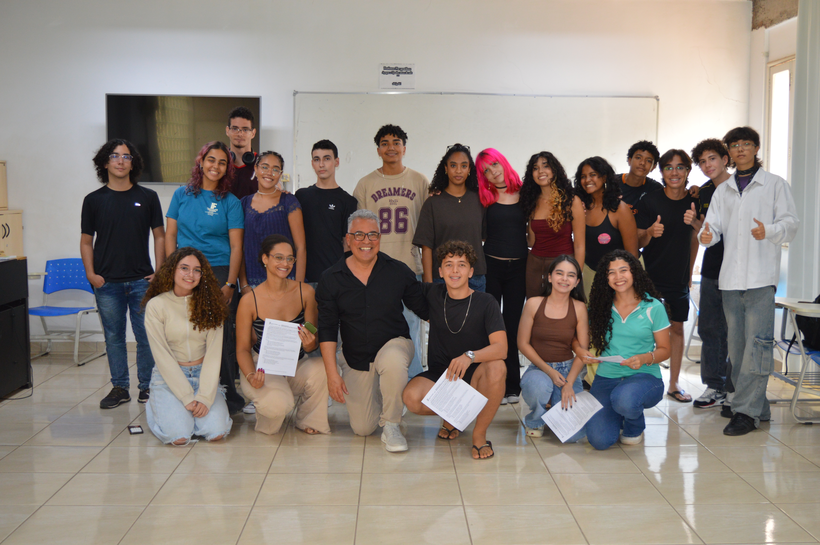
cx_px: 410
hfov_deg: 48.0
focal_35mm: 40
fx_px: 922
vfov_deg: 33.0
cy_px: 272
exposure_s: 1/60
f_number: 4
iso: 500
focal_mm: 27
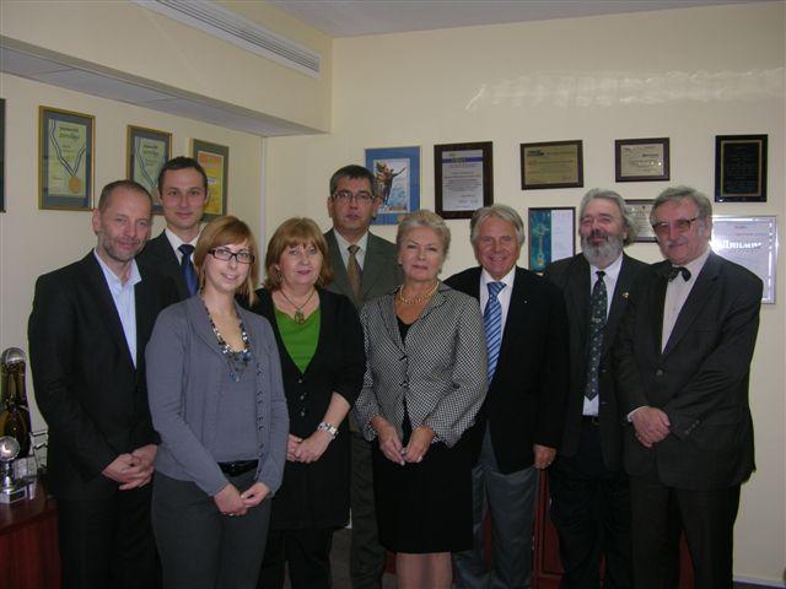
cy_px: 294
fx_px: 795
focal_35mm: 35
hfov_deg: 52.6
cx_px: 393
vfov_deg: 40.7
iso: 50
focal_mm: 8.9
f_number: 2.8
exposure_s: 1/60.1
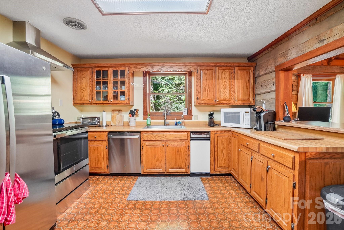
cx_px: 172
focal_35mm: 15
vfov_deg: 77.3
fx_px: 143
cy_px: 115
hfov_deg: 100.4
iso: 400
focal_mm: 10
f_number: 8
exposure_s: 1/13
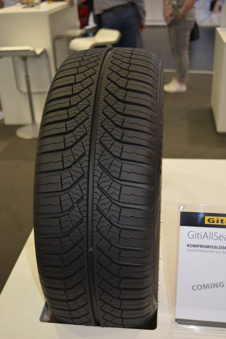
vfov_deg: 46.9
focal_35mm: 42
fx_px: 391
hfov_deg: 32.2
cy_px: 173
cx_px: 114
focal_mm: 27
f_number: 4
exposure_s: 1/40
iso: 200
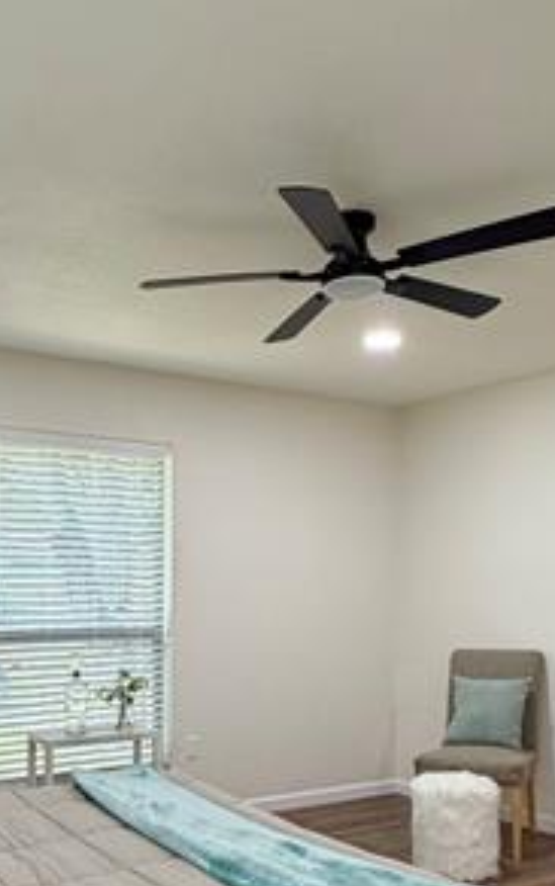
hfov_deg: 32.8
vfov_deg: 49.0
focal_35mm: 39
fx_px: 942
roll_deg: -0.6
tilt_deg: -2.6
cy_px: 628
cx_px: 255
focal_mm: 2.22
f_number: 2.2
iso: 200
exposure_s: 1/60
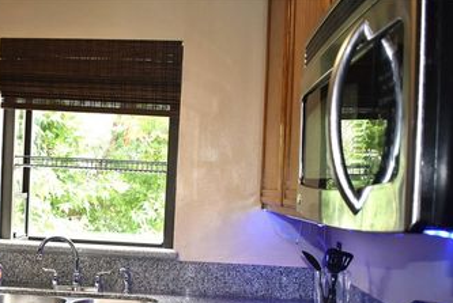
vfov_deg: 29.6
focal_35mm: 45
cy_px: 221
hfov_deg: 42.5
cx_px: 124
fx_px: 567
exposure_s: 1/200
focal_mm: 20
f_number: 3.8
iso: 450
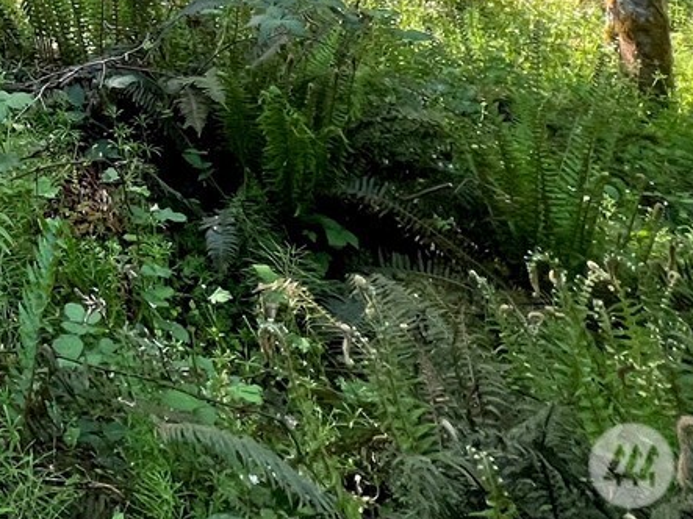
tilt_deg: +2.5
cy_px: -410
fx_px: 941
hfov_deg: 30.0
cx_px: -257
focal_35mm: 47
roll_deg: +3.6
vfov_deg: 21.1
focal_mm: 1.57
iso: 64
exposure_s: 1/99
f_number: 1.8
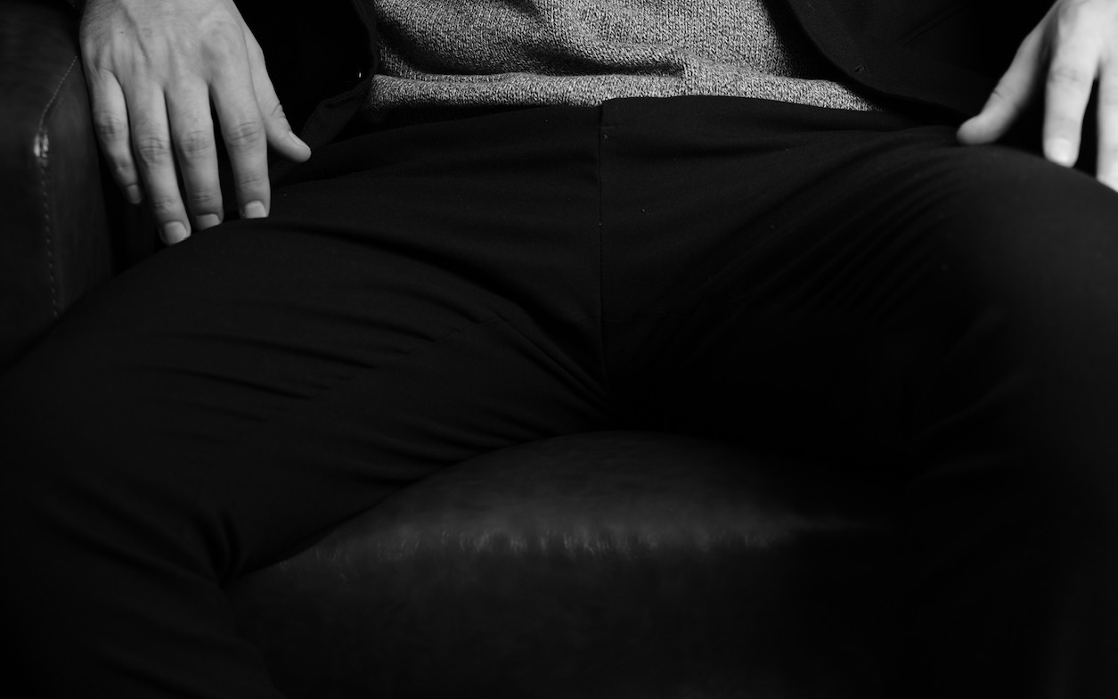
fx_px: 3991
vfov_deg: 9.9
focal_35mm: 131
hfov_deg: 15.9
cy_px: -119
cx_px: 599
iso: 100
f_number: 3.2
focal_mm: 70
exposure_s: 1/160
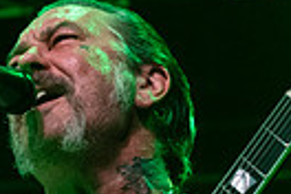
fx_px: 1843
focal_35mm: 228
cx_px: 77
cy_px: 197
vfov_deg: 6.0
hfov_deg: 9.0
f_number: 3.2
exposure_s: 1/125
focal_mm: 44
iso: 2500
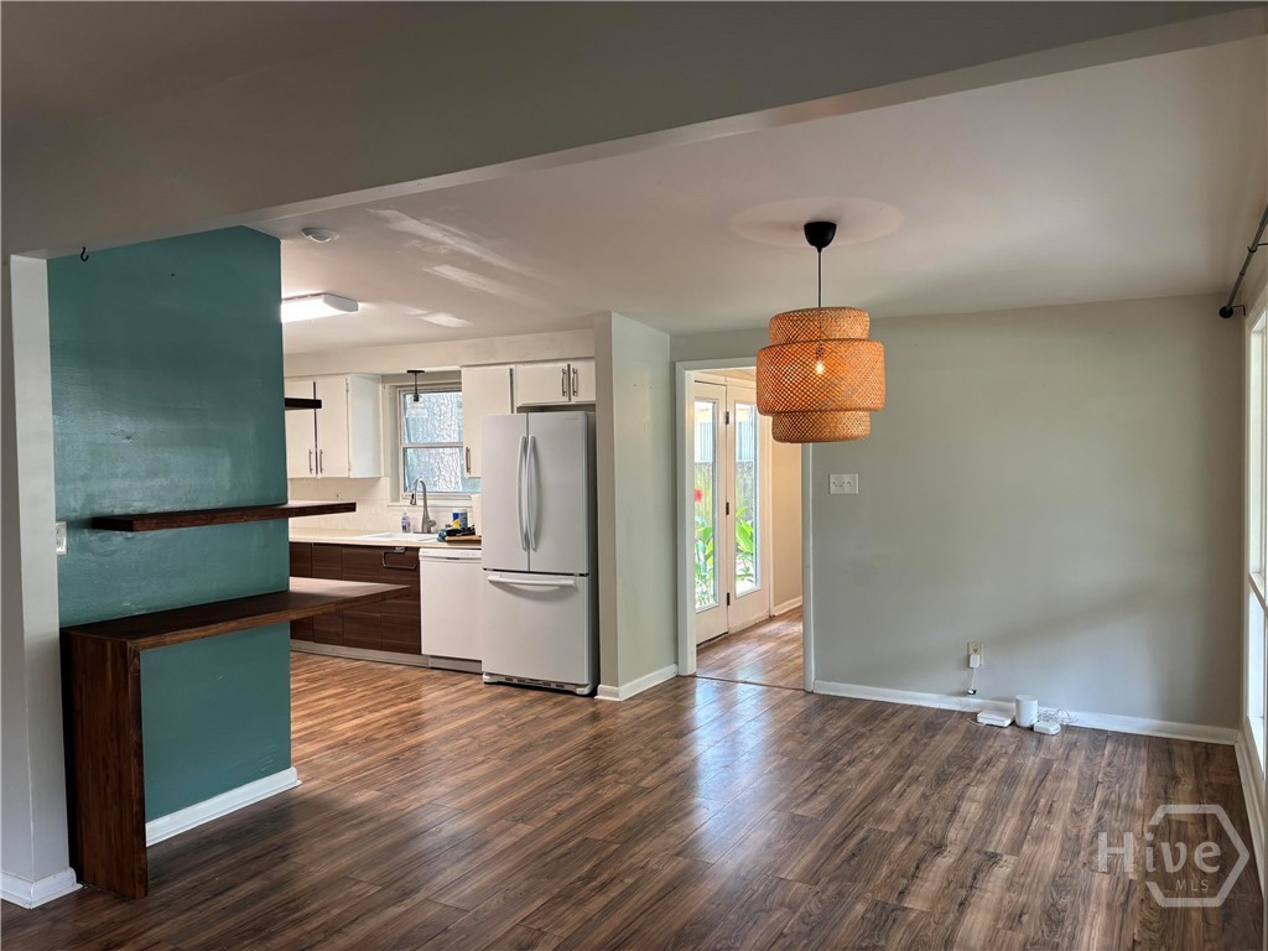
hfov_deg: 67.3
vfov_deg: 53.1
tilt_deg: -1.9
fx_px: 952
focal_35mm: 26
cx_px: 634
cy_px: 476
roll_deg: +0.9
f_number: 1.6
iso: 80
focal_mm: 5.96
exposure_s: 1/60
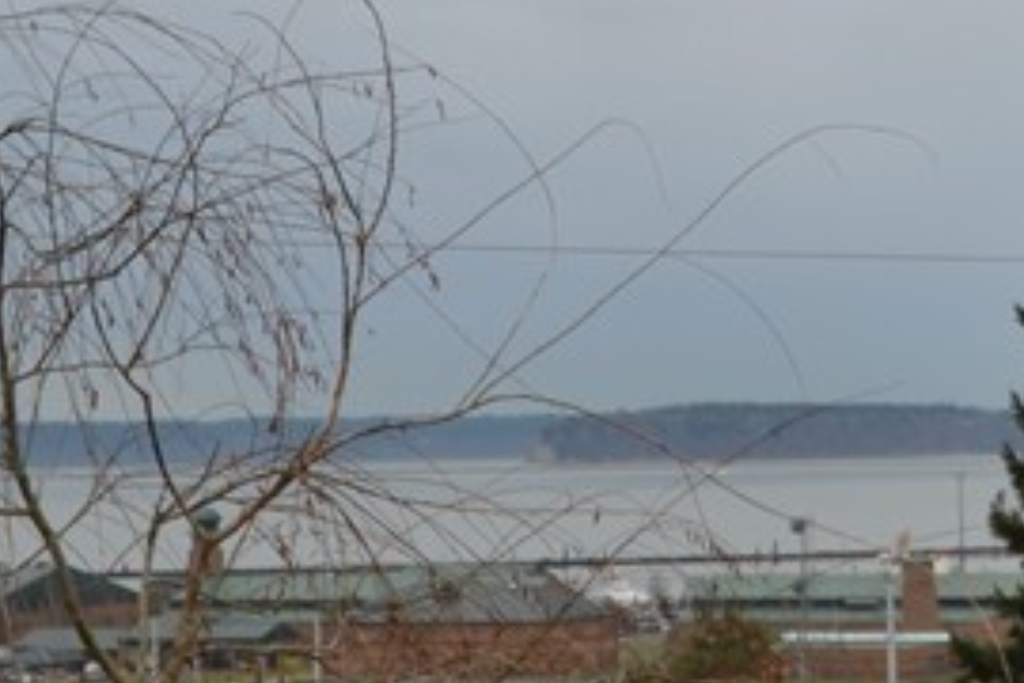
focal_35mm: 145
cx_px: 1092
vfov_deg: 9.5
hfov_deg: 13.9
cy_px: 281
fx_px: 4124
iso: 100
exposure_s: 1/160
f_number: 6.3
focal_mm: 24
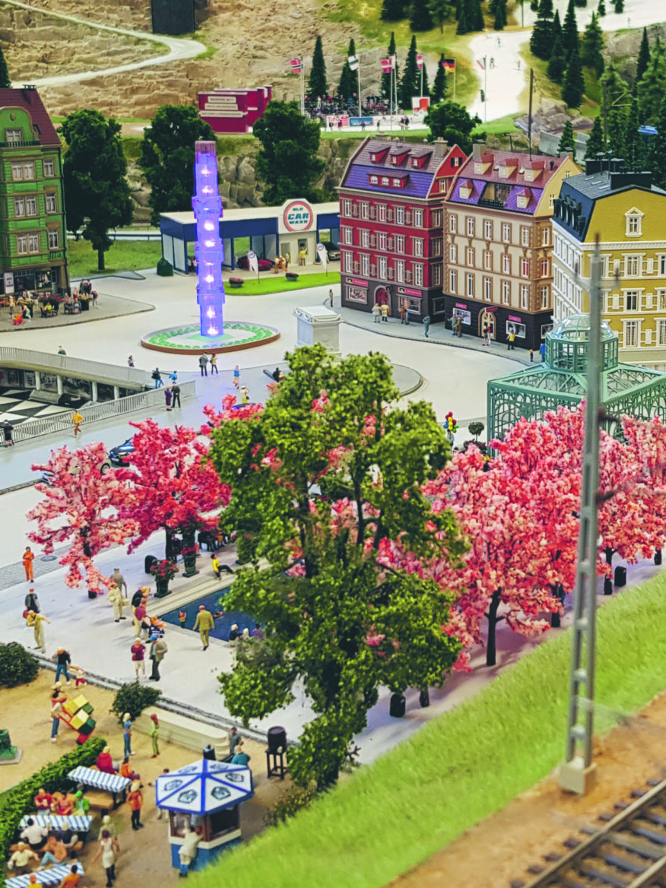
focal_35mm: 57
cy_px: 367
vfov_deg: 33.7
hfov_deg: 25.4
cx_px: 491
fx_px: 1462
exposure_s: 1/50
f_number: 1.7
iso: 80
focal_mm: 4.3
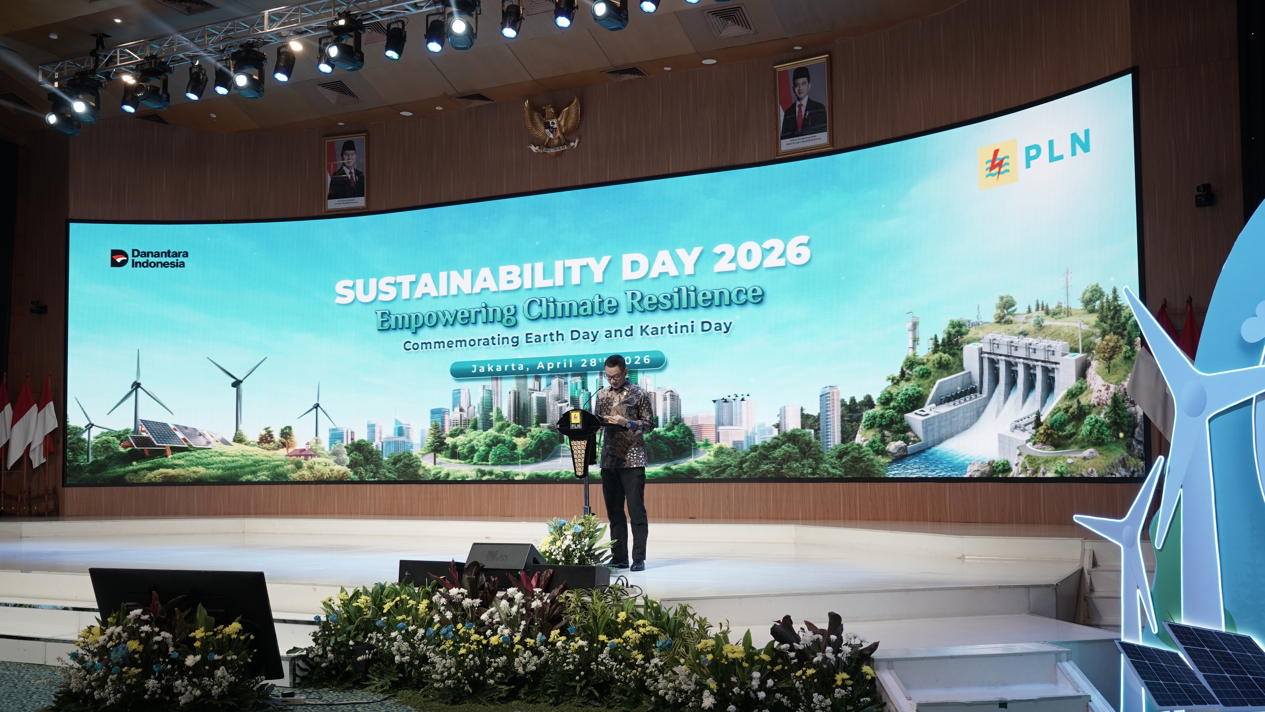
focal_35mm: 35
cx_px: 630
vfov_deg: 33.7
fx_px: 1174
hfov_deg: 56.6
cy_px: 406
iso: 800
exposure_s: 1/125
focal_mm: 33
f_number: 4
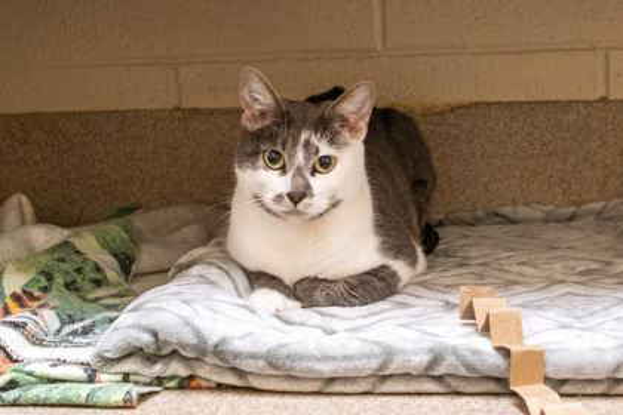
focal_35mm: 56
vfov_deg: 24.2
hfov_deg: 35.6
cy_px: 208
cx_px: 312
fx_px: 969
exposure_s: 1/60
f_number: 4
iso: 1250
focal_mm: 28
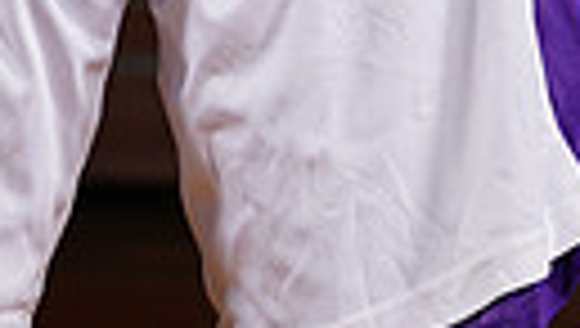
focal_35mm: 832
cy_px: -917
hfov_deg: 2.6
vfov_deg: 1.5
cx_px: 92
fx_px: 12814
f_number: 9
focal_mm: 177
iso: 200
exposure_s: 1/200
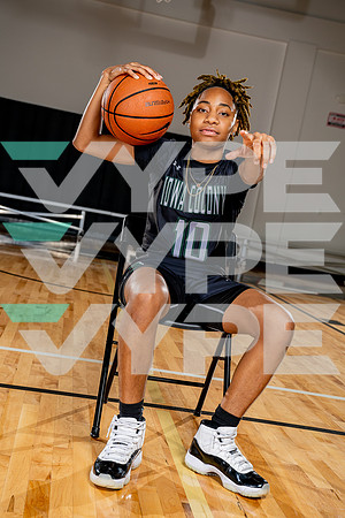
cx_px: 172
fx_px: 719
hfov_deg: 27.0
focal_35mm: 50
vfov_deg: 39.6
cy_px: 259
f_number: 5.6
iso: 200
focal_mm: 50
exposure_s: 1/250
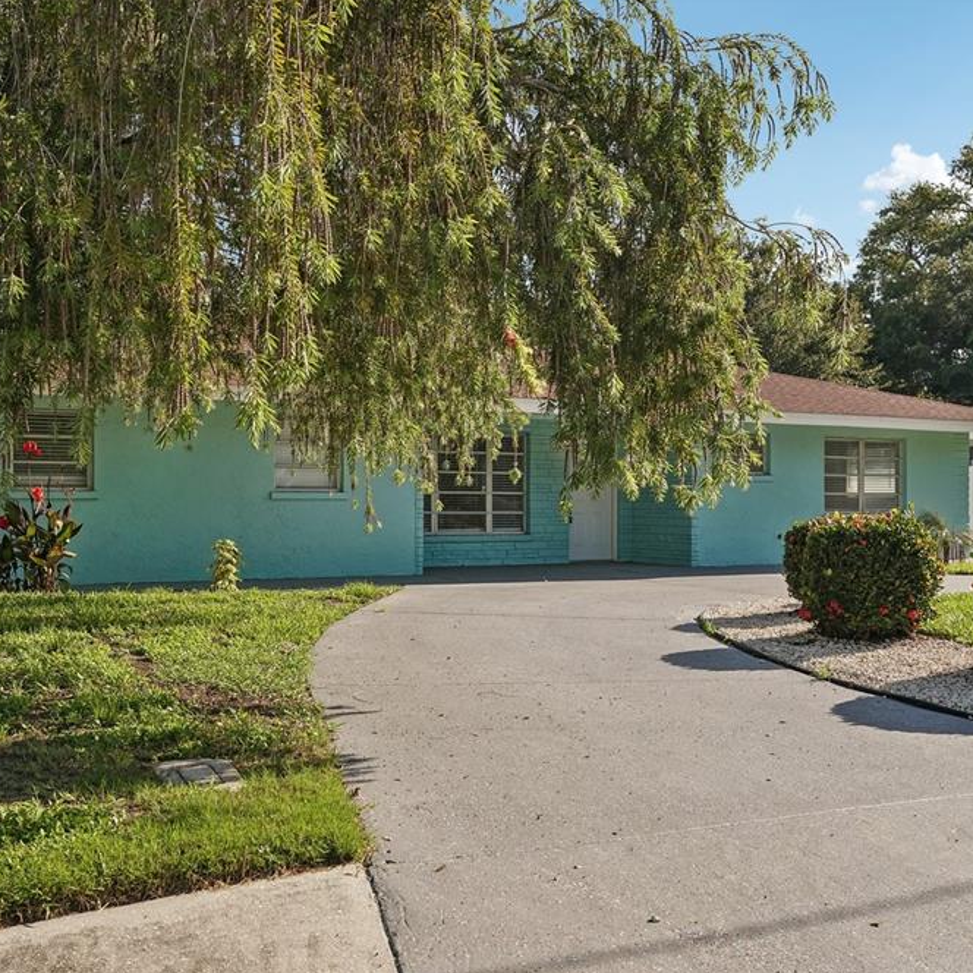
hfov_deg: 43.8
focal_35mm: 38
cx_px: 445
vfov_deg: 43.9
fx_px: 1208
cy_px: 495
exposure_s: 1/800
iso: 400
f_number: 6.3
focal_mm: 29
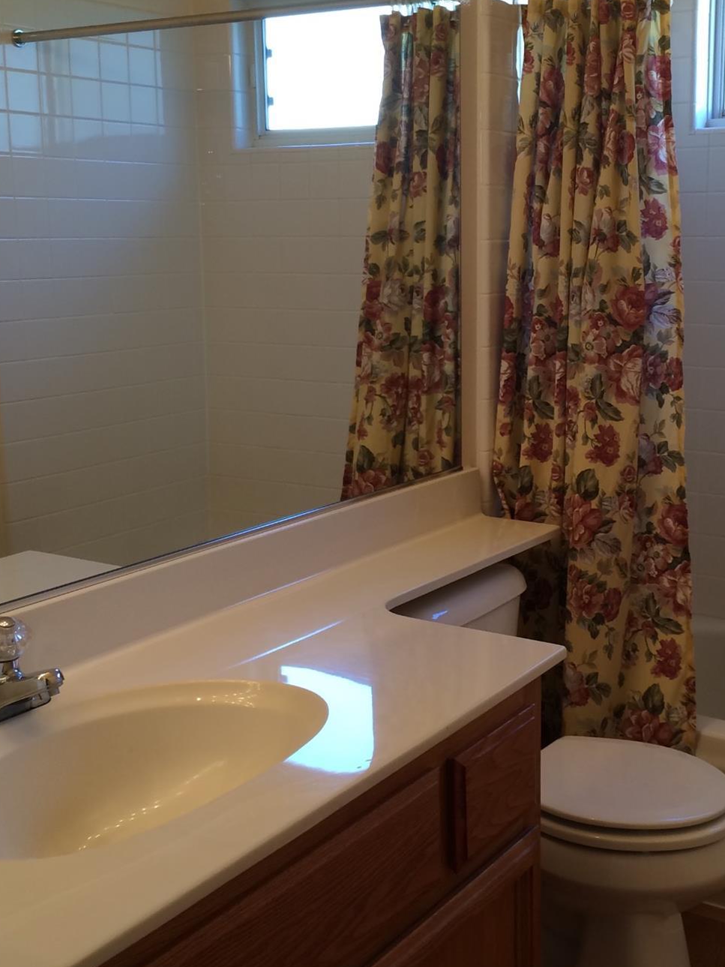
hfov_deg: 31.9
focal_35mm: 45
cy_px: 455
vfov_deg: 42.1
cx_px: 479
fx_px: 1256
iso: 40
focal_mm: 4.15
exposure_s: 1/30
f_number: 2.2
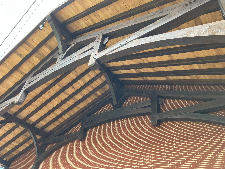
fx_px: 182
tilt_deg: +38.7
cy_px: 84
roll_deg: -12.0
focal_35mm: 28
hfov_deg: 63.4
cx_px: 112
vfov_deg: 49.7
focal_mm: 3.99
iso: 32
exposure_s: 1/142
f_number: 1.8
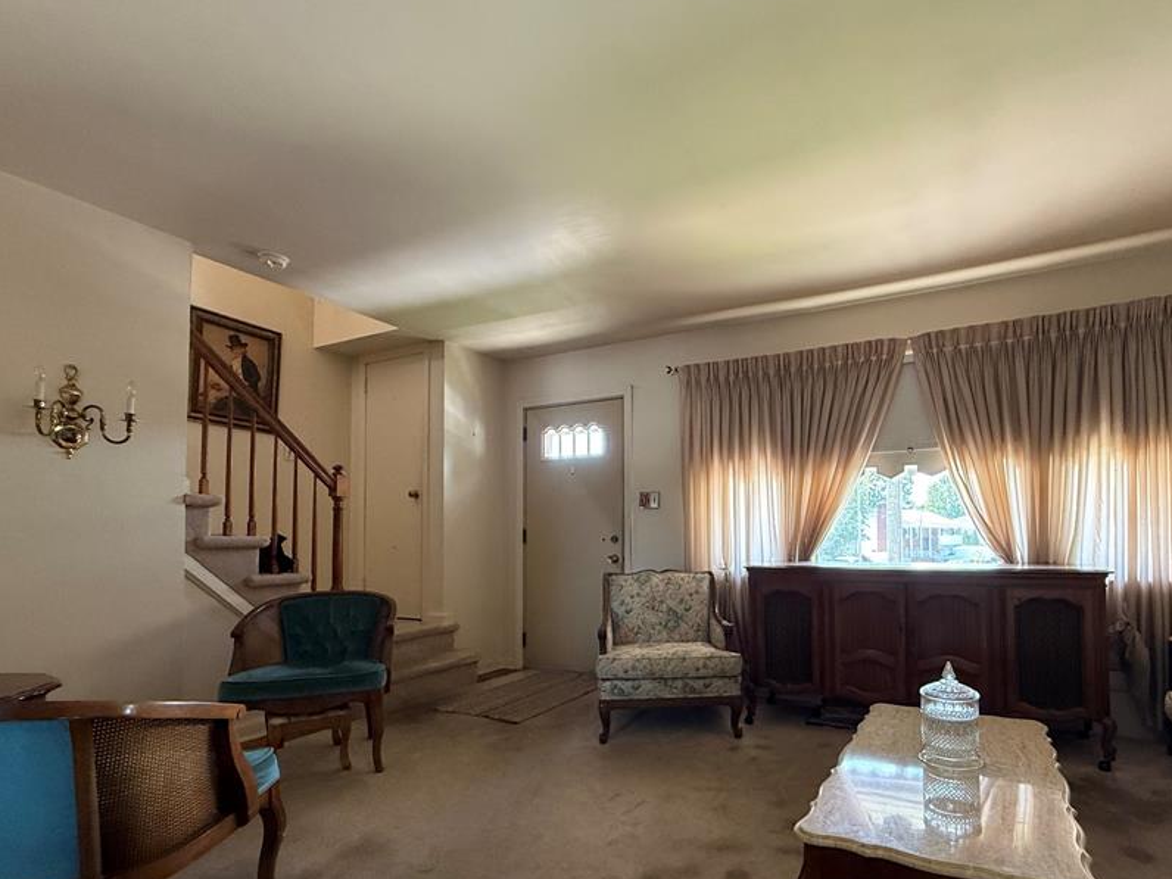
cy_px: 518
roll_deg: +0.9
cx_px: 682
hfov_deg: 87.0
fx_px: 609
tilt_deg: +2.9
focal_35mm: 18
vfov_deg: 71.0
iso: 400
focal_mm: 2.22
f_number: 2.2
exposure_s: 1/70
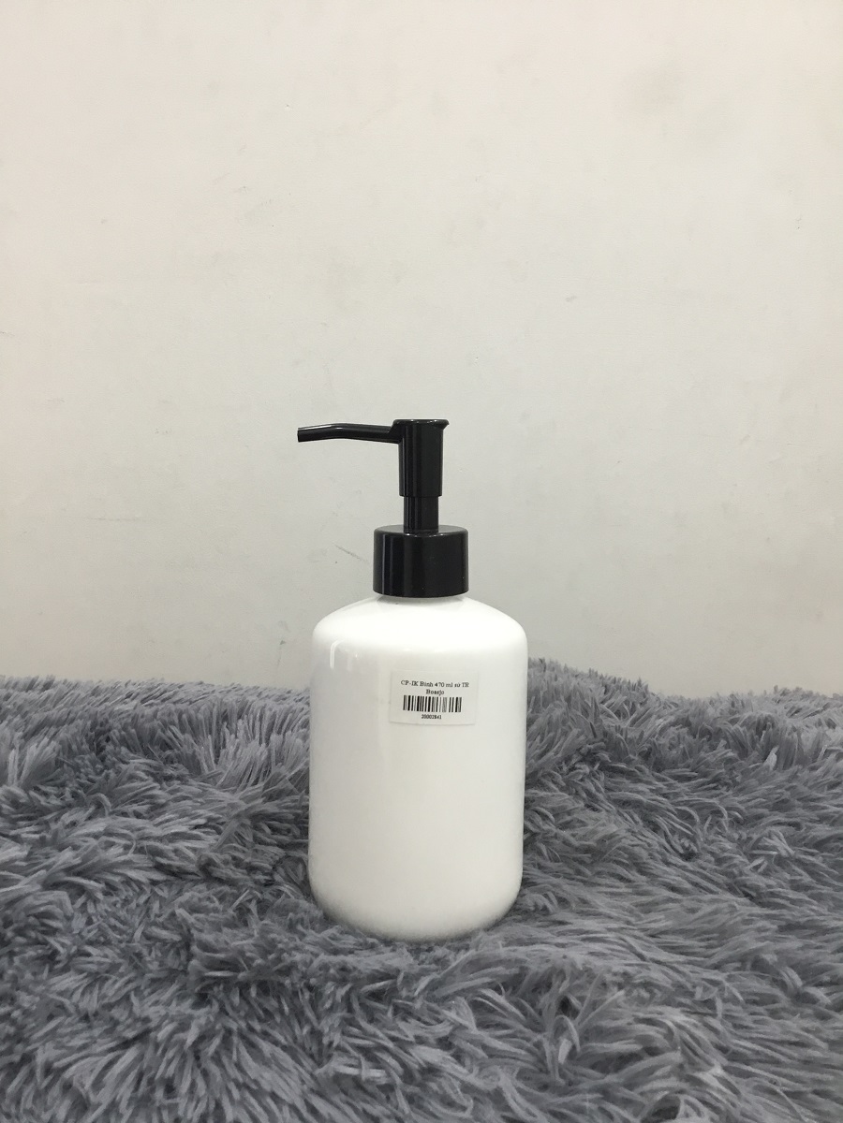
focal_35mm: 31
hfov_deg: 45.4
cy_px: 562
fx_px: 1007
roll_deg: -0.2
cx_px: 422
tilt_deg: -8.4
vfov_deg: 58.4
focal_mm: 3.3
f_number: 2.4
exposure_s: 1/33
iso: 80
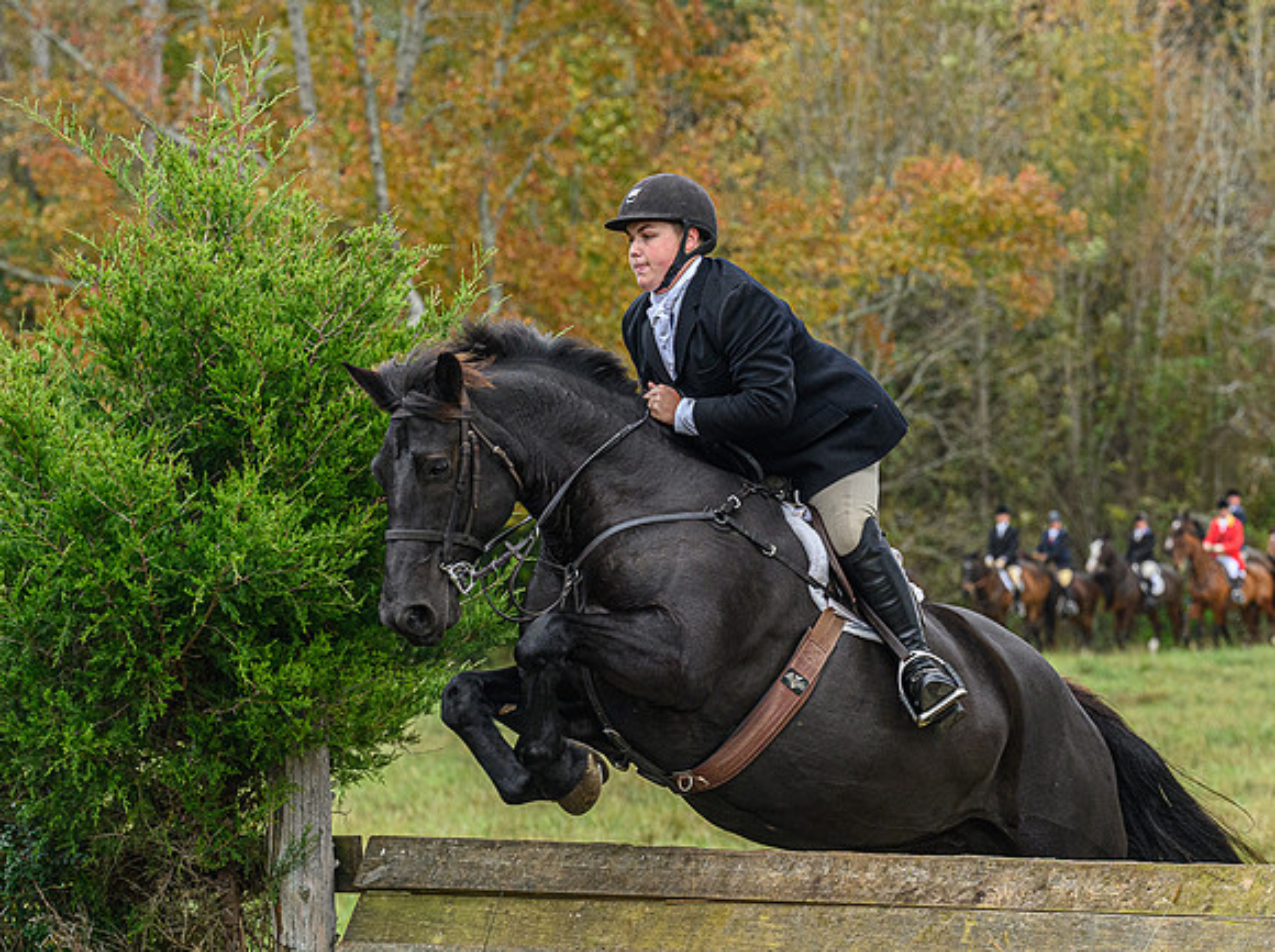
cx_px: 736
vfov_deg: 10.4
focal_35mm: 143
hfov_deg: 13.9
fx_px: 5243
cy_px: 540
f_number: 3.5
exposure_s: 1/800
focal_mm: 82
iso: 1000
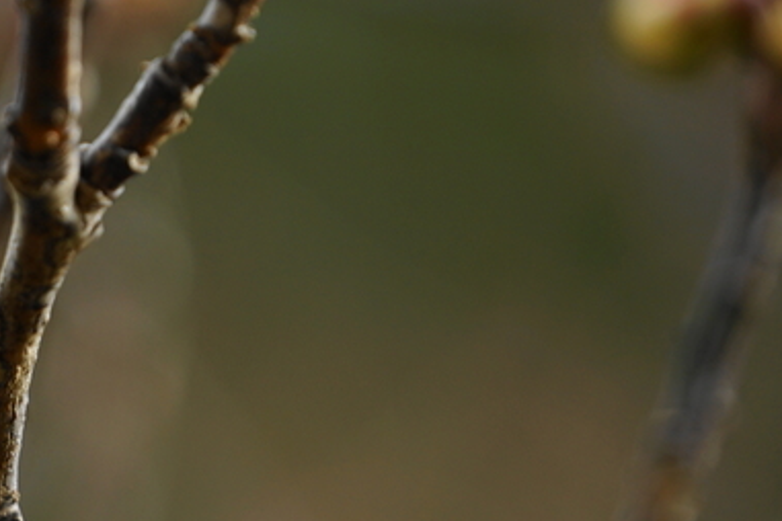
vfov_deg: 1.5
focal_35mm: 944
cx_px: -64
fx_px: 20504
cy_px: 105
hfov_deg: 2.2
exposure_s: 1/320
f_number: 5.6
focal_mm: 300
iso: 160
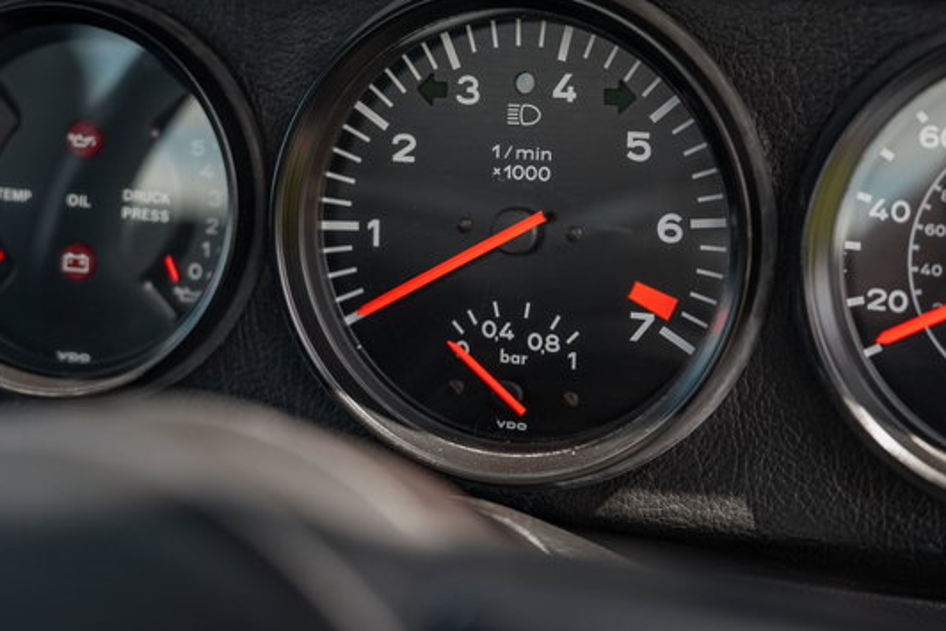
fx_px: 1288
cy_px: 238
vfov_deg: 27.5
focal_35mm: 49
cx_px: 515
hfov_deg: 40.3
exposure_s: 1/250
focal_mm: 34
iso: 200
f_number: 2.8
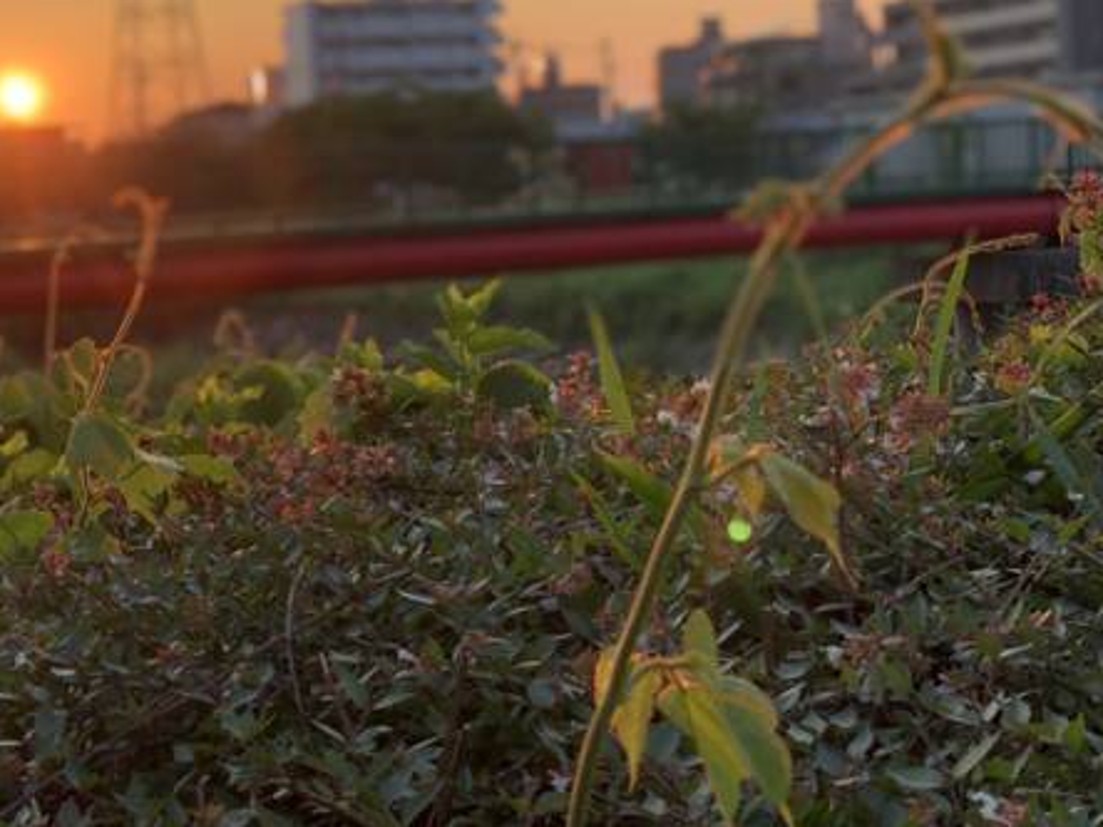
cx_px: 393
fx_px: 2390
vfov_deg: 19.6
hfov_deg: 25.9
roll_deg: +3.3
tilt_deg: -3.3
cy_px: 315
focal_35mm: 75
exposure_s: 1/289
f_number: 2.4
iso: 16
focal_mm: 6
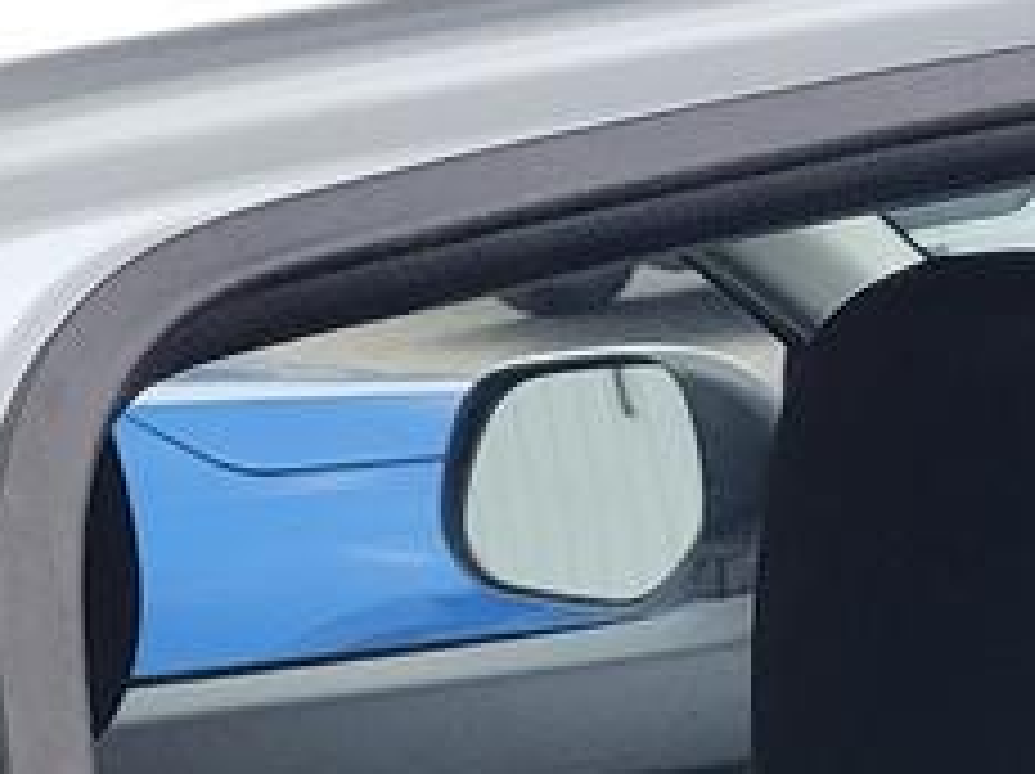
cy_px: 1323
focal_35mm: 145
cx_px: 2066
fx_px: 4331
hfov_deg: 12.1
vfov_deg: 9.8
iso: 320
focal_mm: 5.4
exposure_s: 1/120
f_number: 1.8
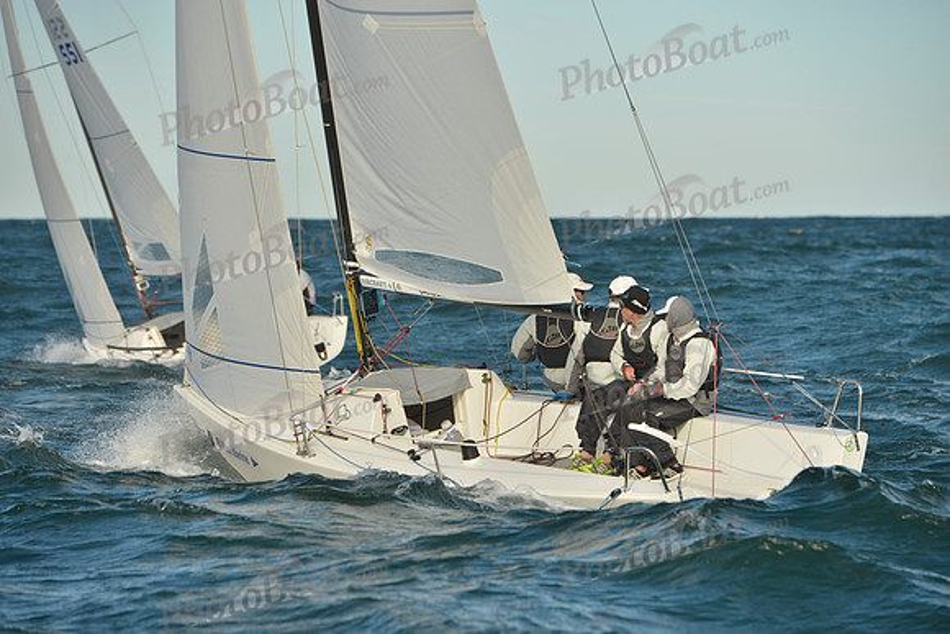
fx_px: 5279
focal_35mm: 200
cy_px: 317
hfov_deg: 10.3
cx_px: 475
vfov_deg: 6.9
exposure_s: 1/1250
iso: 280
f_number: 8
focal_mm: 200
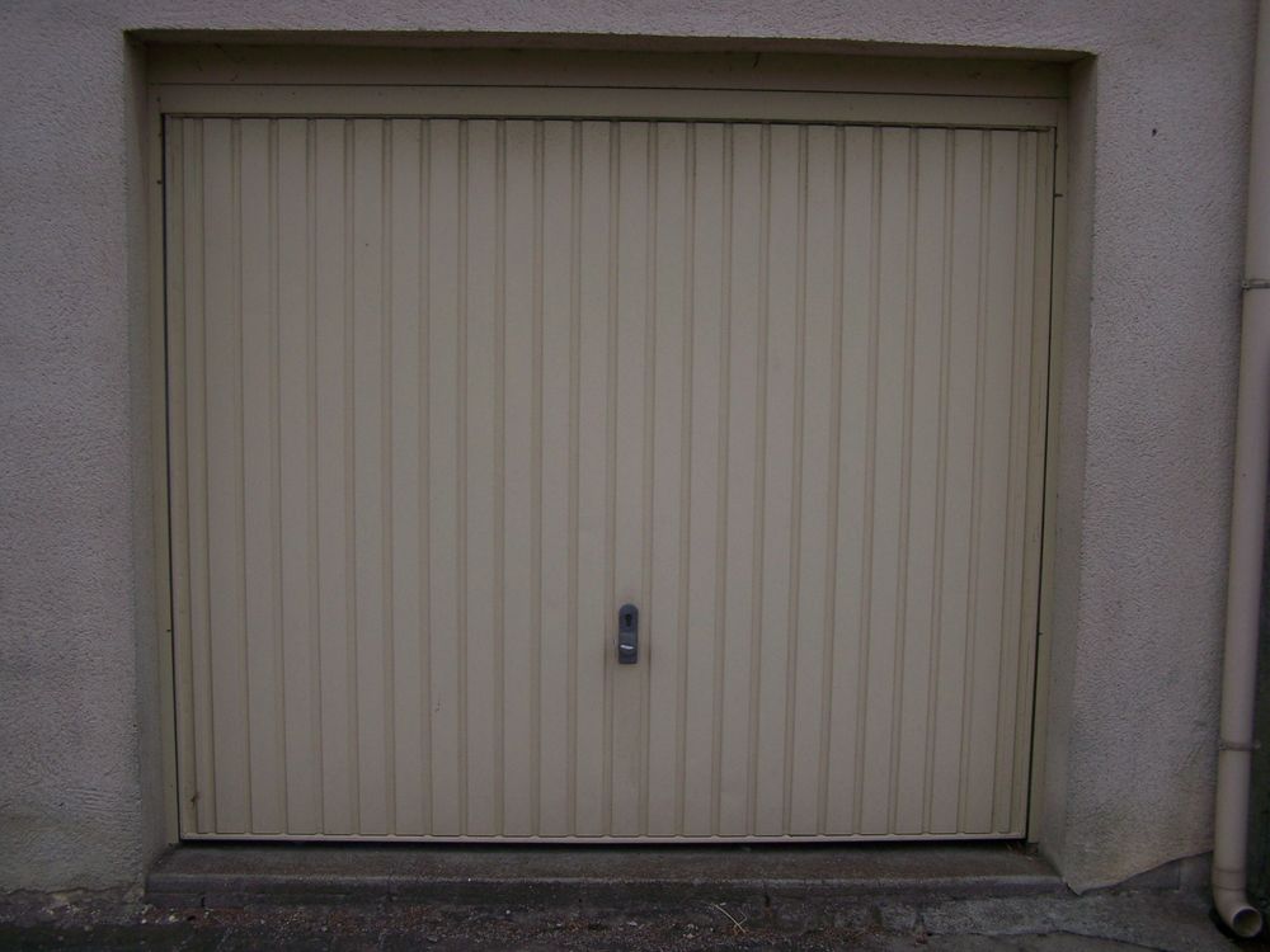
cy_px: 476
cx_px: 635
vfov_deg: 37.7
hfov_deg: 49.0
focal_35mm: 38
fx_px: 1394
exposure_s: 1/1000
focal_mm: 6.3
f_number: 2.8
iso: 80
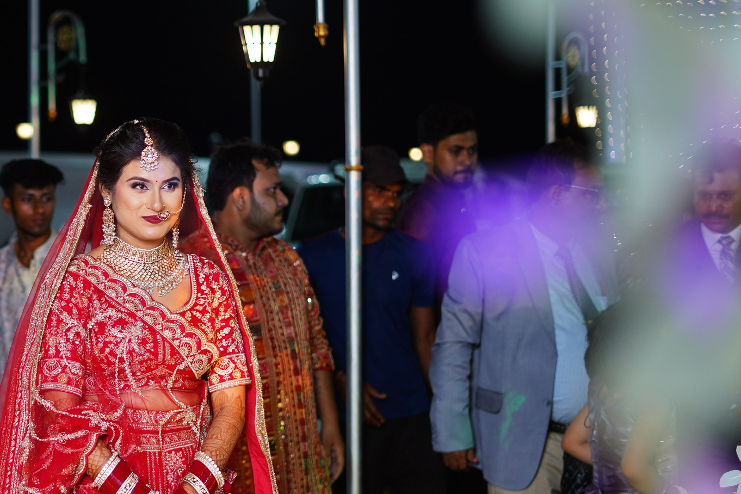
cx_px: 81
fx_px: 1935
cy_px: 341
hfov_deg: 21.2
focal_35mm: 94
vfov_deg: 14.5
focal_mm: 50
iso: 200
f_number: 1.8
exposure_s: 1/125
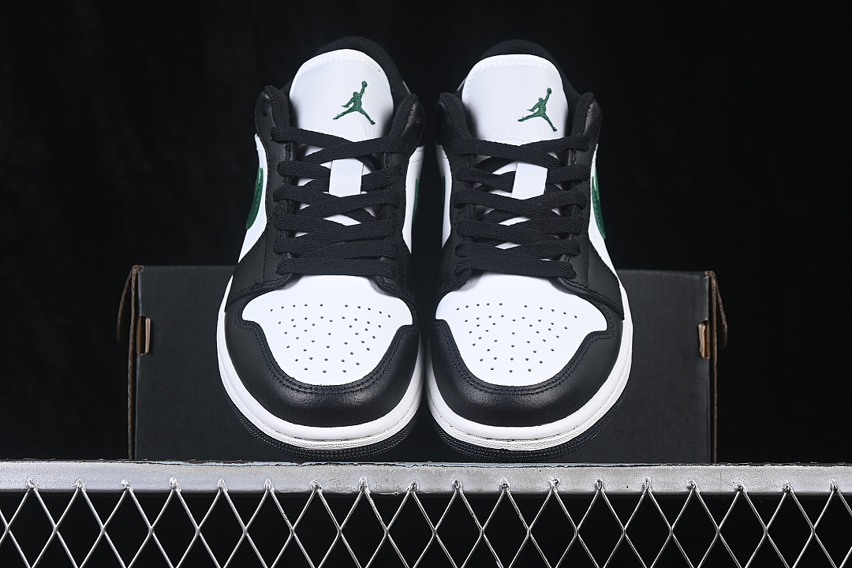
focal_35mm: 75
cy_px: 284
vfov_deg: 18.2
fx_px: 1775
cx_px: 426
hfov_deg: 27.0
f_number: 7.1
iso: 160
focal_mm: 50
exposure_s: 1/60
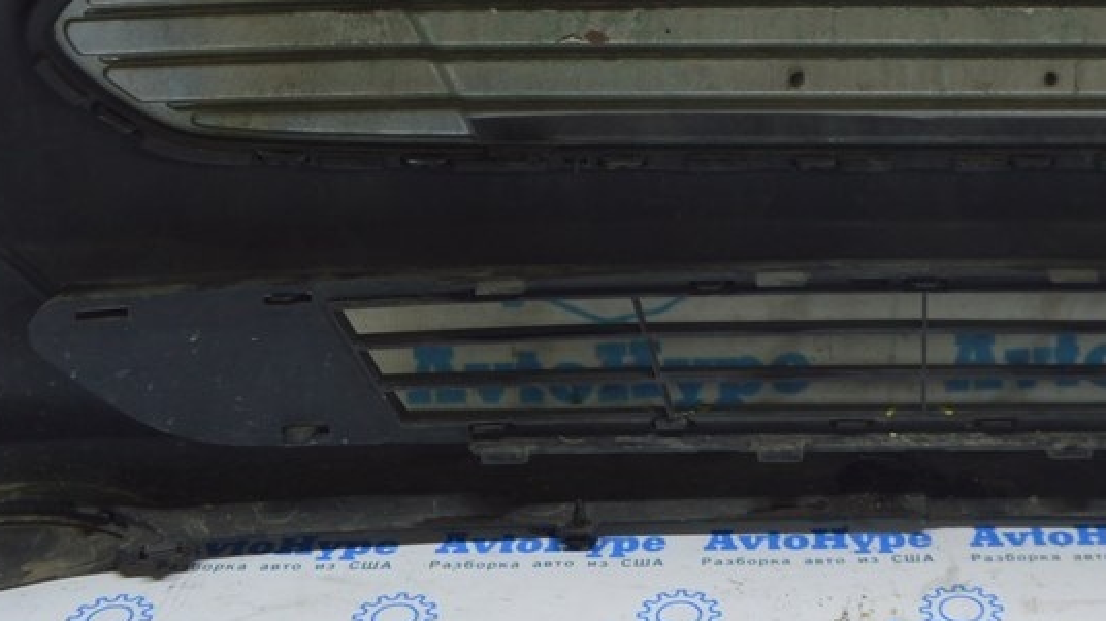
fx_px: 1935
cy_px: -73
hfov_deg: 31.3
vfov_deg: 17.6
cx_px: 830
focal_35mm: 66
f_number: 5.6
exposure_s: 1/20
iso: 400
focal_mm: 22
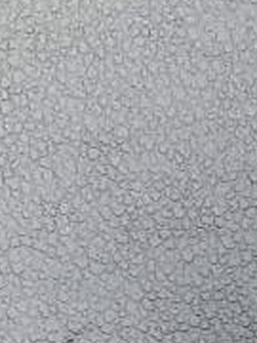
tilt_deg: -87.4
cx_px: 571
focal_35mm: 159
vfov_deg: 11.4
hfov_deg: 8.7
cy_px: 659
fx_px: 1574
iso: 80
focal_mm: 3.99
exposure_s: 1/75
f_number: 1.8
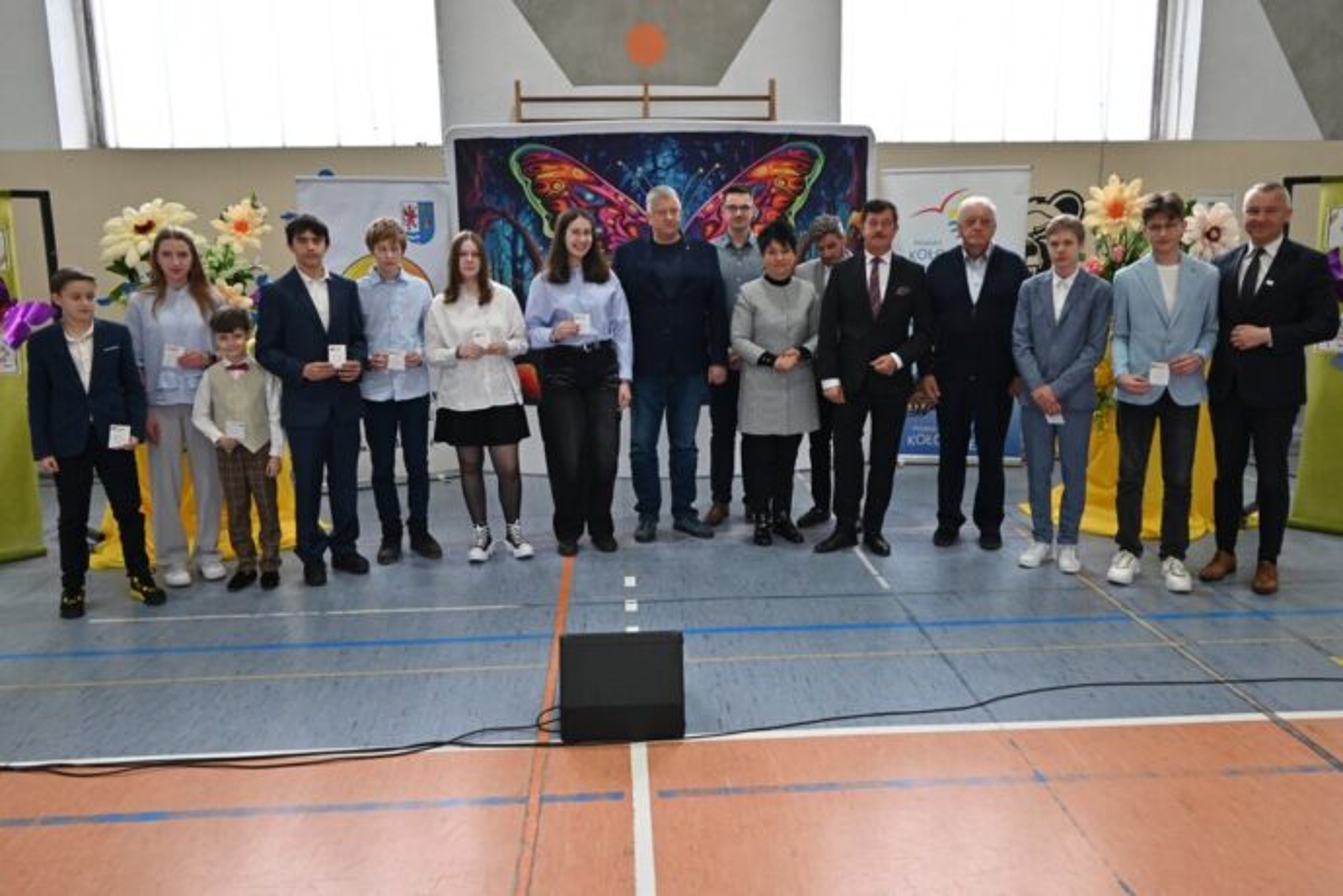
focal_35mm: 30
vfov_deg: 44.3
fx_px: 1100
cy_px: 448
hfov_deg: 62.8
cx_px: 672
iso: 640
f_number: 4.5
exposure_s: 1/125
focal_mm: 29.5
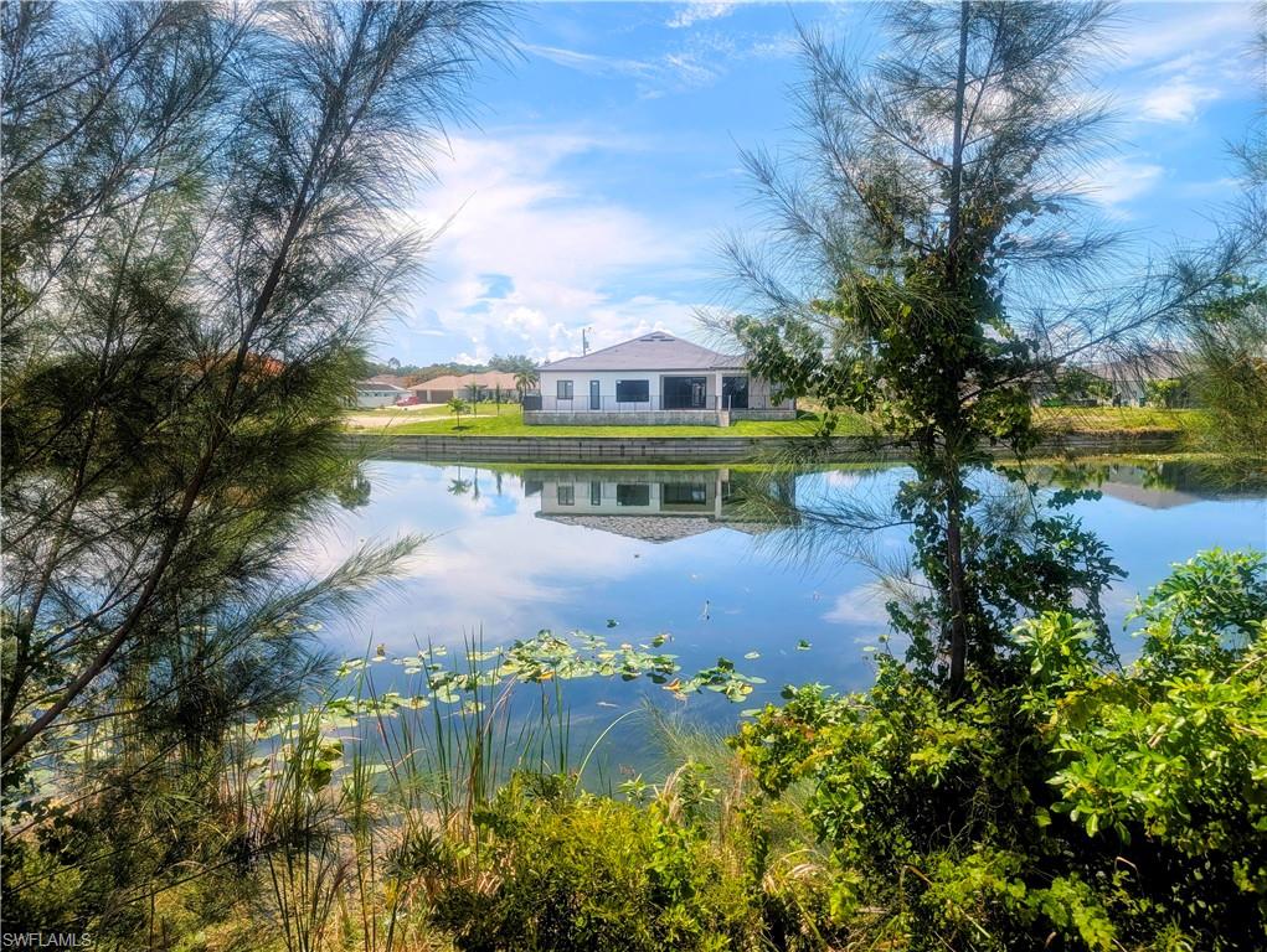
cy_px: 476
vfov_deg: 56.9
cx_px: 634
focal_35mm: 24
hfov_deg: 71.5
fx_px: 879
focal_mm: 6.9
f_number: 1.68
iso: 21
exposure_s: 1/1095
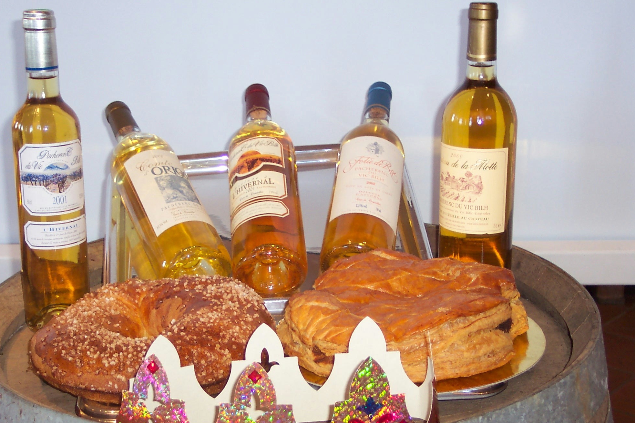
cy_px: 225
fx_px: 988
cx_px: 308
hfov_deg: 35.6
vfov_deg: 24.2
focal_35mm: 56
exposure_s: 1/45
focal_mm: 10.7
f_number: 3.4
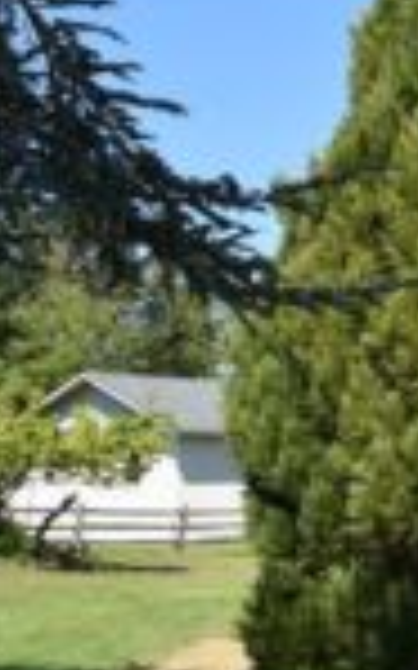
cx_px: 800
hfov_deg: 14.9
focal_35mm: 74
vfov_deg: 27.5
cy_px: 173
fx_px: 1350
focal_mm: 18
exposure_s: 1/200
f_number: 7.1
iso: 100
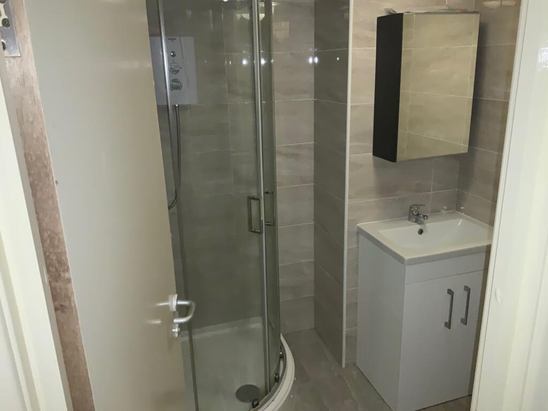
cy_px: 206
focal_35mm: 29
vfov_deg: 48.2
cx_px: 274
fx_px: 459
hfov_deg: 61.7
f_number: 1.8
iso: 250
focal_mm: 3
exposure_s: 1/122
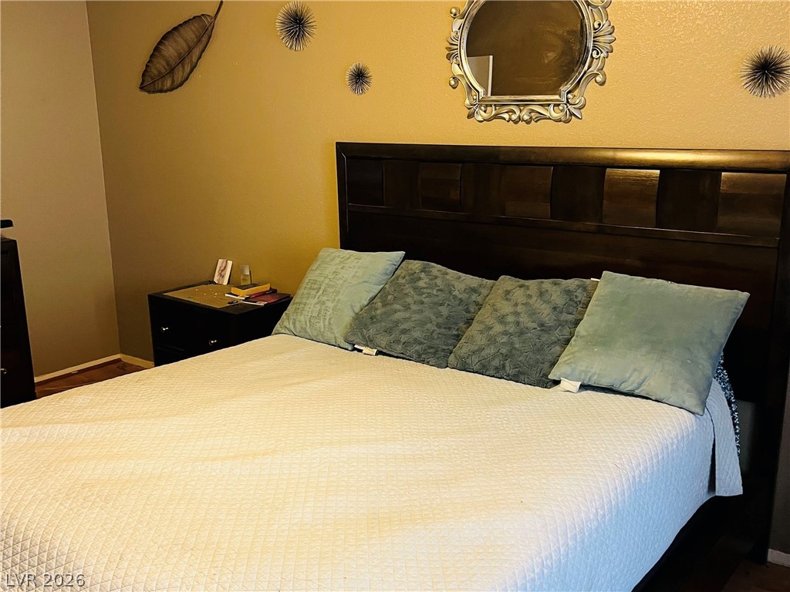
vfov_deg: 53.1
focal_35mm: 26
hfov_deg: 67.3
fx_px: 593
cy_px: 296
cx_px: 395
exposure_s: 1/60
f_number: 1.6
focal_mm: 5.1
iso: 160
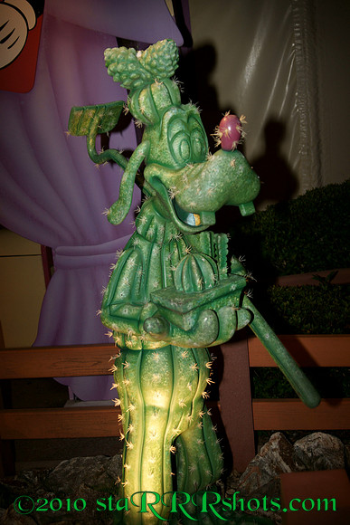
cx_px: 175
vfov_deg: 46.4
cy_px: 262
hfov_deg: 31.9
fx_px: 612
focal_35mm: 42
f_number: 2.8
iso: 400
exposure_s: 1/60
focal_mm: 28
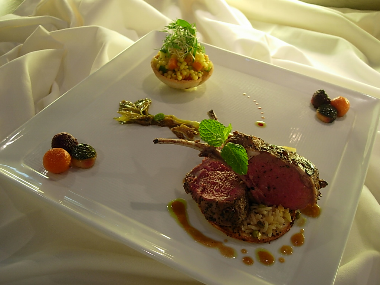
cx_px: 190
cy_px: 142
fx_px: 417
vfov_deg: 37.7
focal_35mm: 38
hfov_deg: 49.0
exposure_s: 1/32
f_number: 2.8
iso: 79
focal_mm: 7.8
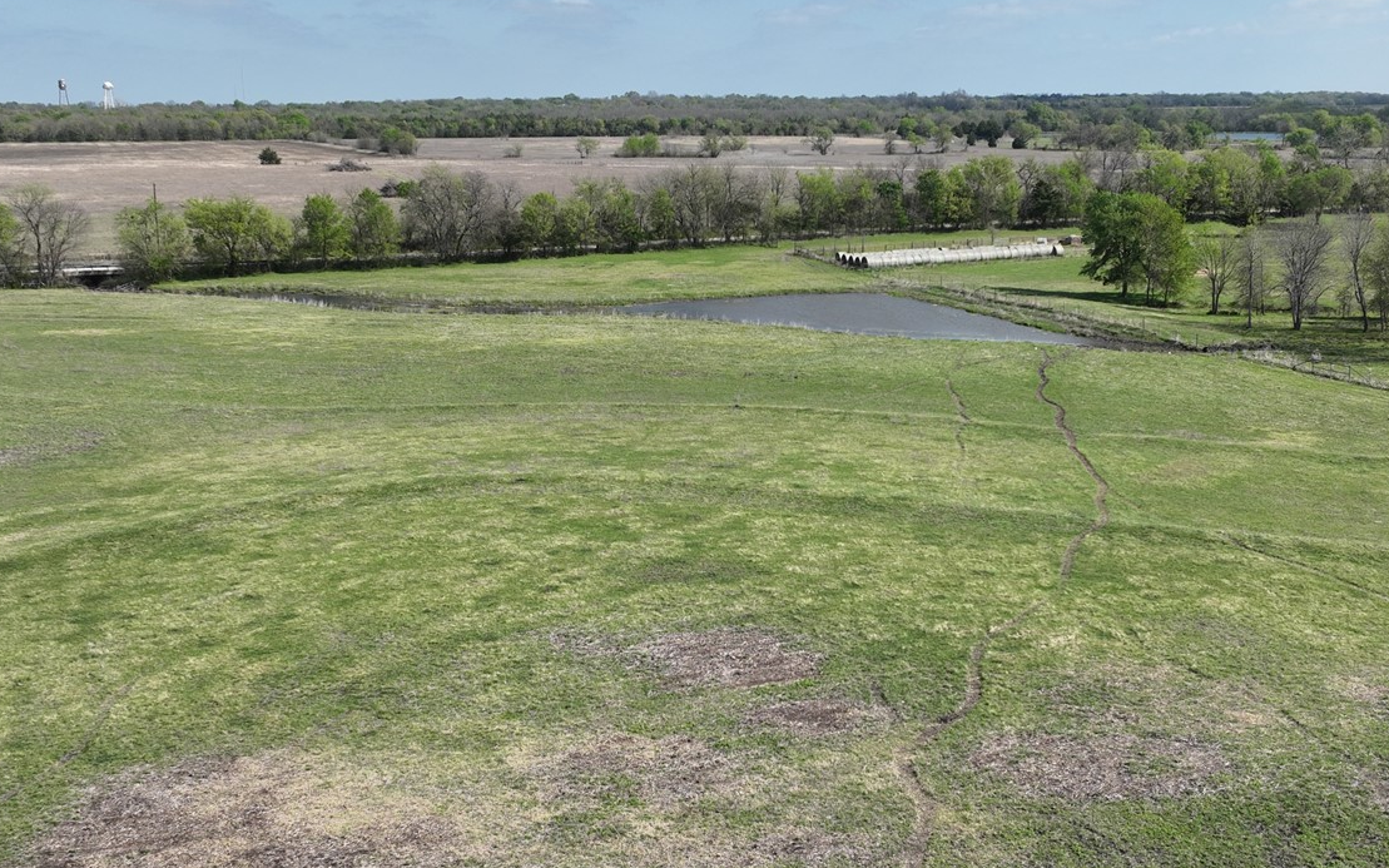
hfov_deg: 42.5
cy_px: 509
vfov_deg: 27.4
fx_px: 1779
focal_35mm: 47
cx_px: 806
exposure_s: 1/1600
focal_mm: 12.29
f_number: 2.8
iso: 100
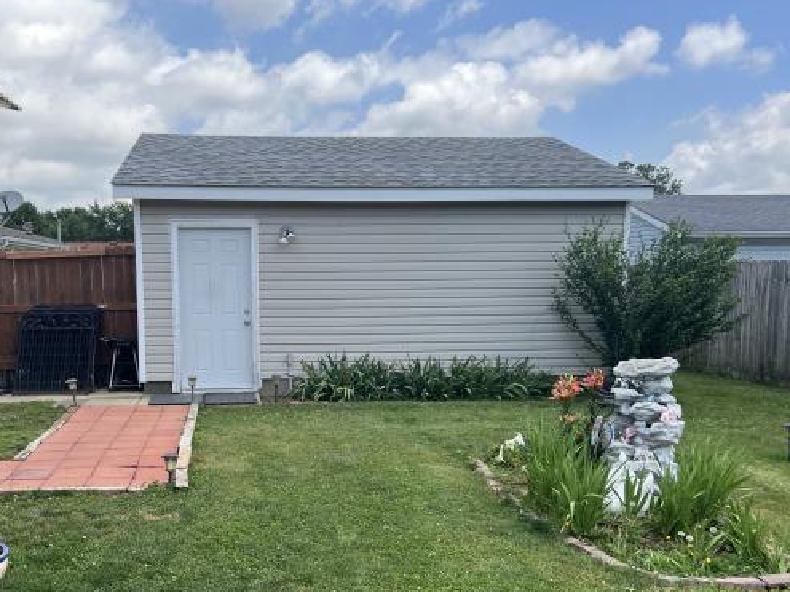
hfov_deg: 52.2
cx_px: 304
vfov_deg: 40.3
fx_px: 799
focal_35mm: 35
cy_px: 383
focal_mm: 5.7
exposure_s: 1/2457
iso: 50
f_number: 1.5
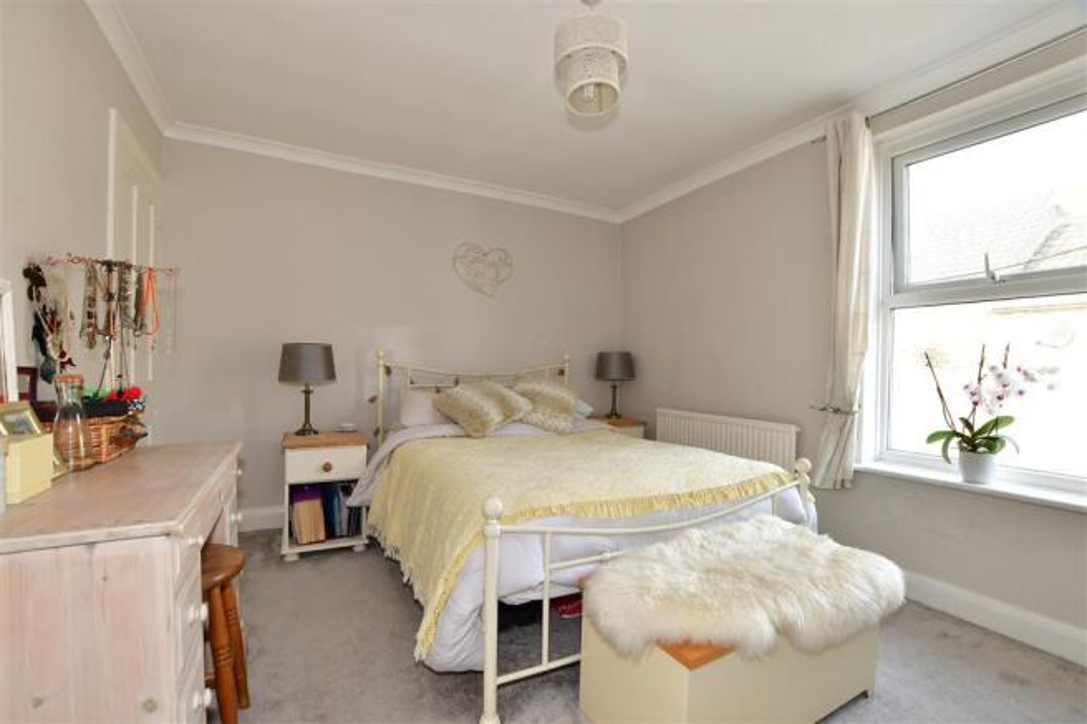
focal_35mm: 15
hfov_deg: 100.4
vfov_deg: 77.3
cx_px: 544
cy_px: 362
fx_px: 453
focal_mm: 10
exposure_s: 1/6
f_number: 7.1
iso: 100
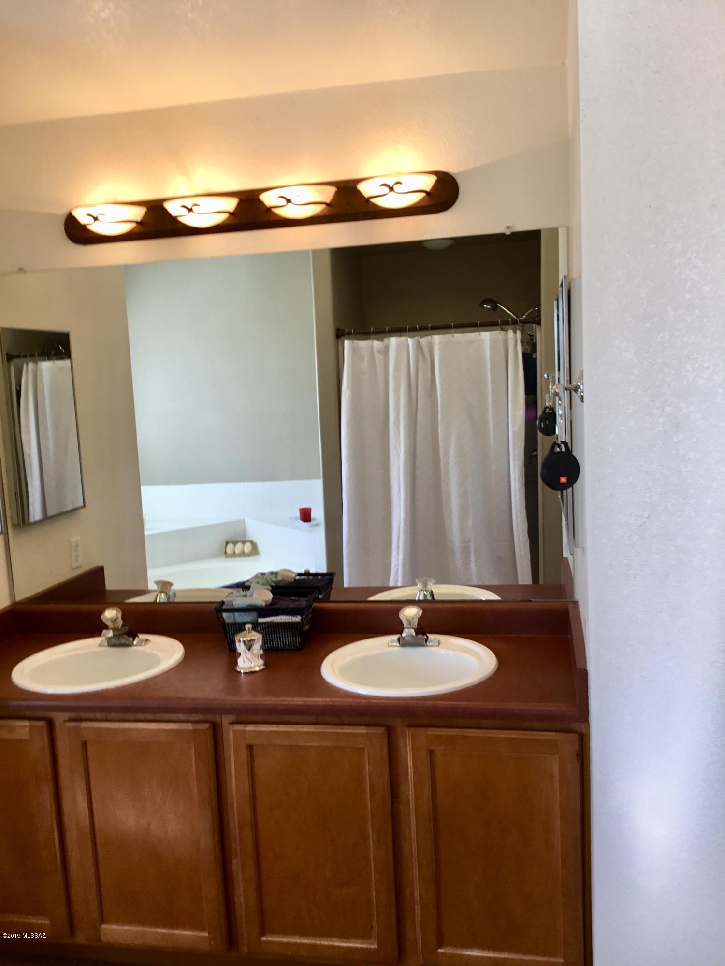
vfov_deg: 58.4
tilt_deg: -8.9
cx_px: 362
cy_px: 483
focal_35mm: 31
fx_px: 866
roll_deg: +3.6
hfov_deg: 45.4
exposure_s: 1/60
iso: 25
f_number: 2.4
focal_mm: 3.3
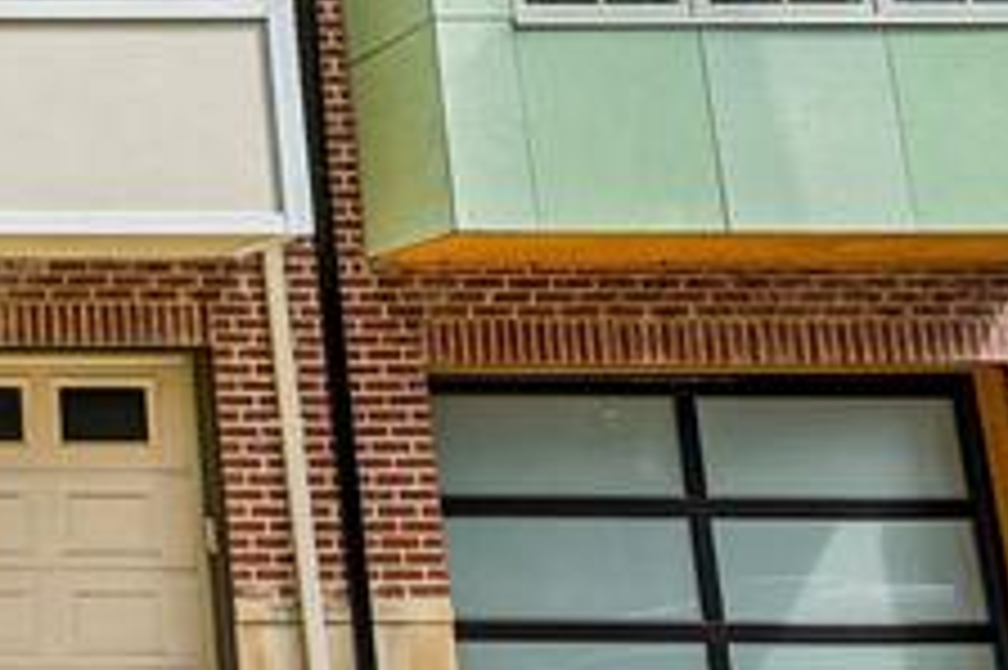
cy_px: 128
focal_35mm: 64
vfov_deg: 20.9
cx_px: -486
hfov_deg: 24.7
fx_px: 1791
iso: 100
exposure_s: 1/100
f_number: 8
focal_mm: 14
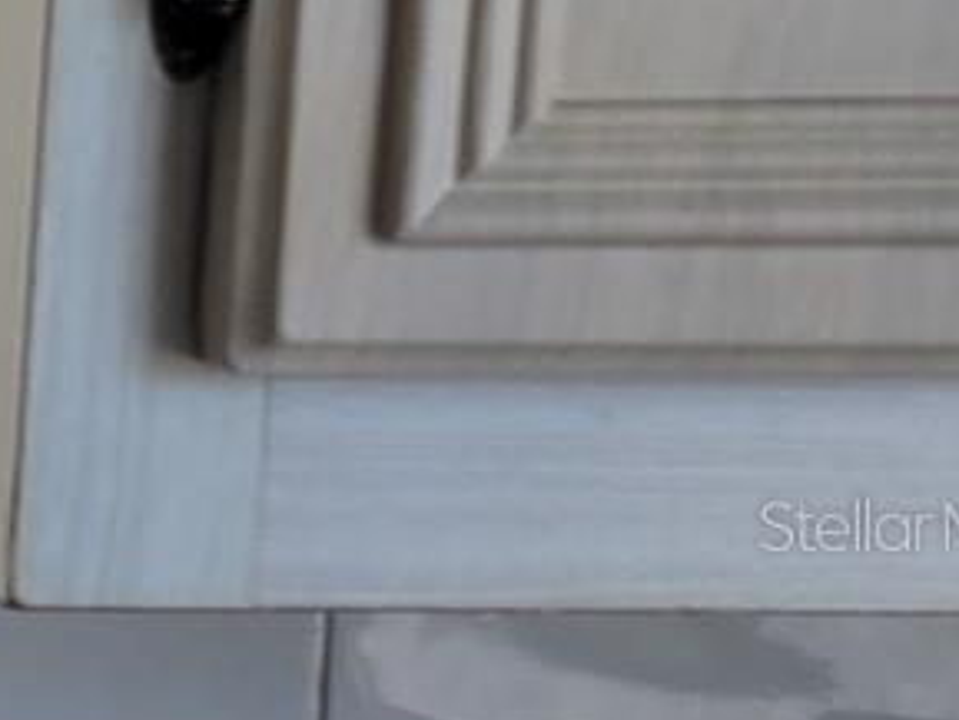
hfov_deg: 10.9
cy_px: 524
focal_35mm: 144
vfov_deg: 10.3
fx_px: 3991
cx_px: -1583
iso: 40
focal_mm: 5.4
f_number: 1.8
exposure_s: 1/120
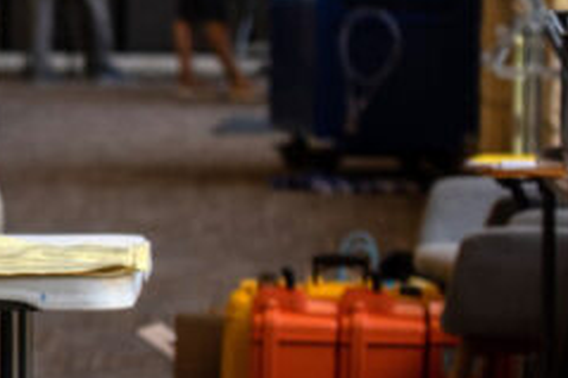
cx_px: -582
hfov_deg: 6.7
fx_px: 4730
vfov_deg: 4.6
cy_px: 99
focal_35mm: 300
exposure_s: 1/160
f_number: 2.8
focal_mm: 70
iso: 125
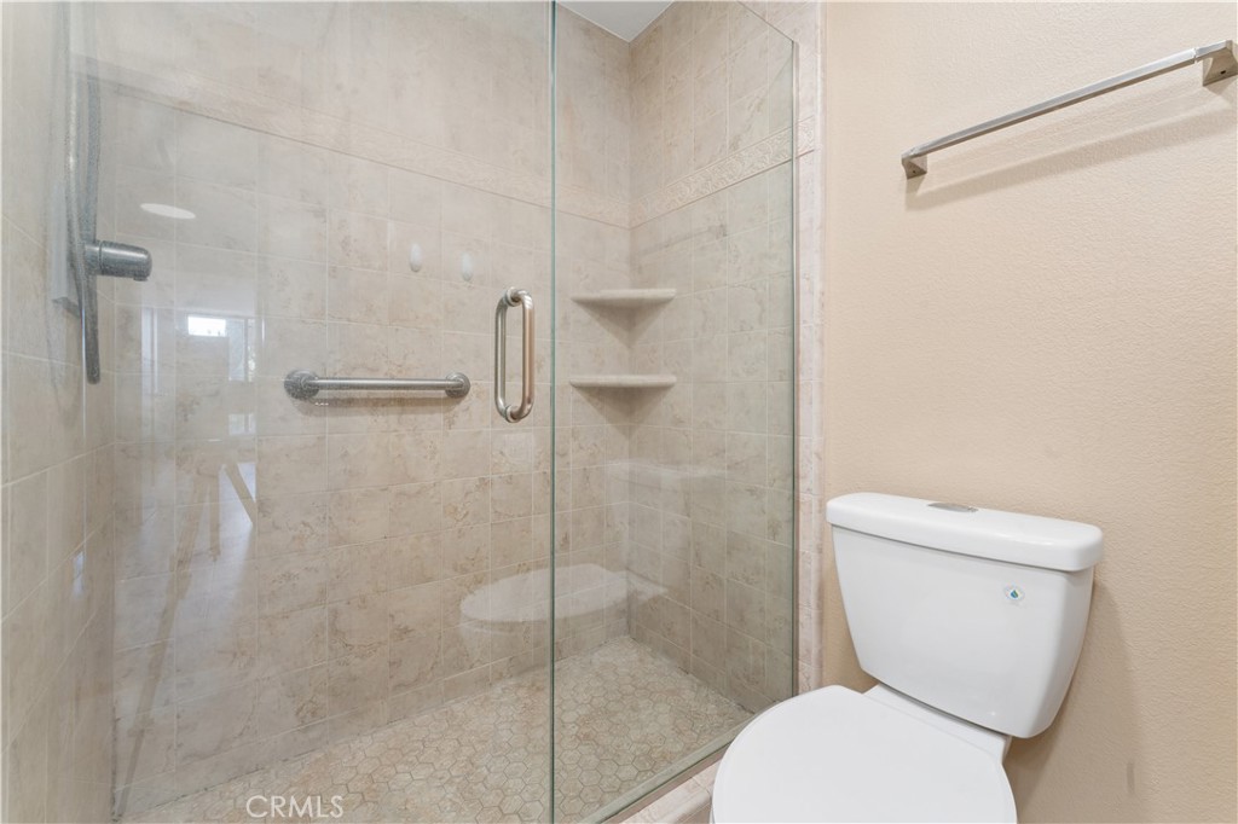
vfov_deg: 81.2
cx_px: 619
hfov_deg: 104.3
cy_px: 412
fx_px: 481
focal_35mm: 14
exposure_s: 1.6
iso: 100
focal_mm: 14
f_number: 13
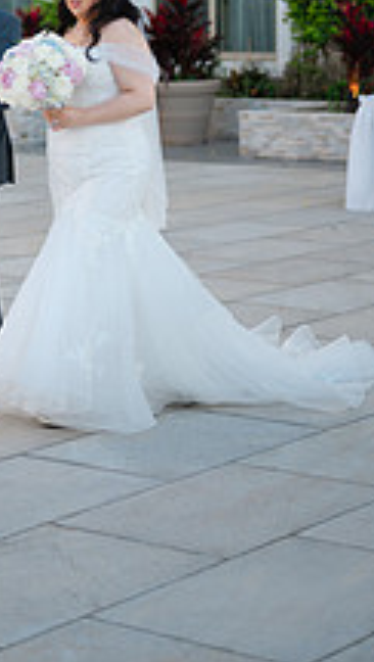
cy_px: 89
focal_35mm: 109
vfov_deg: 19.3
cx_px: 21
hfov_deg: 11.1
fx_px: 1916
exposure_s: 1/1250
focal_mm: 50
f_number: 1.8
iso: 64
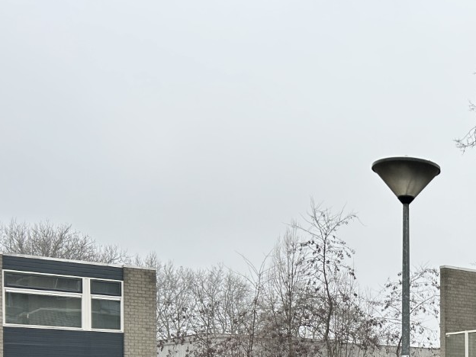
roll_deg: -0.3
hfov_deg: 29.7
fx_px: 825
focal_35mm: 60
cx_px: 493
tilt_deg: -1.5
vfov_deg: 22.8
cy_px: 408
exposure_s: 1/121
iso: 40
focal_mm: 5.7
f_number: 1.5
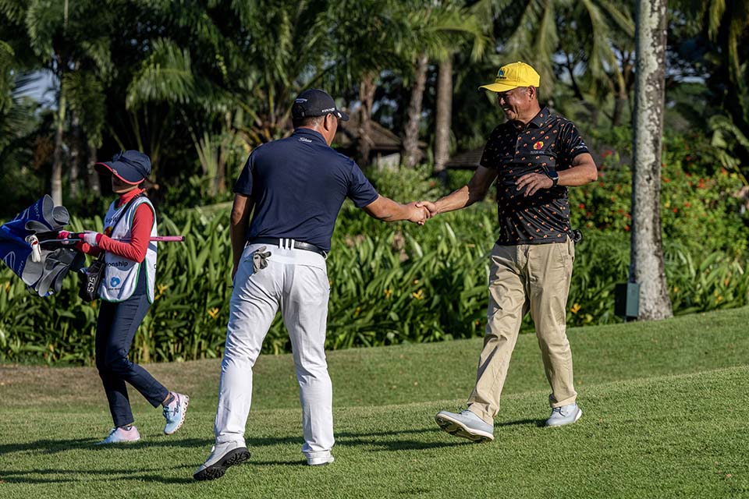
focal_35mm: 130
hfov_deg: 15.8
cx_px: 374
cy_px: 250
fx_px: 2705
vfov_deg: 10.5
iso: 450
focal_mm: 130
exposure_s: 1/2000
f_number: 5.6
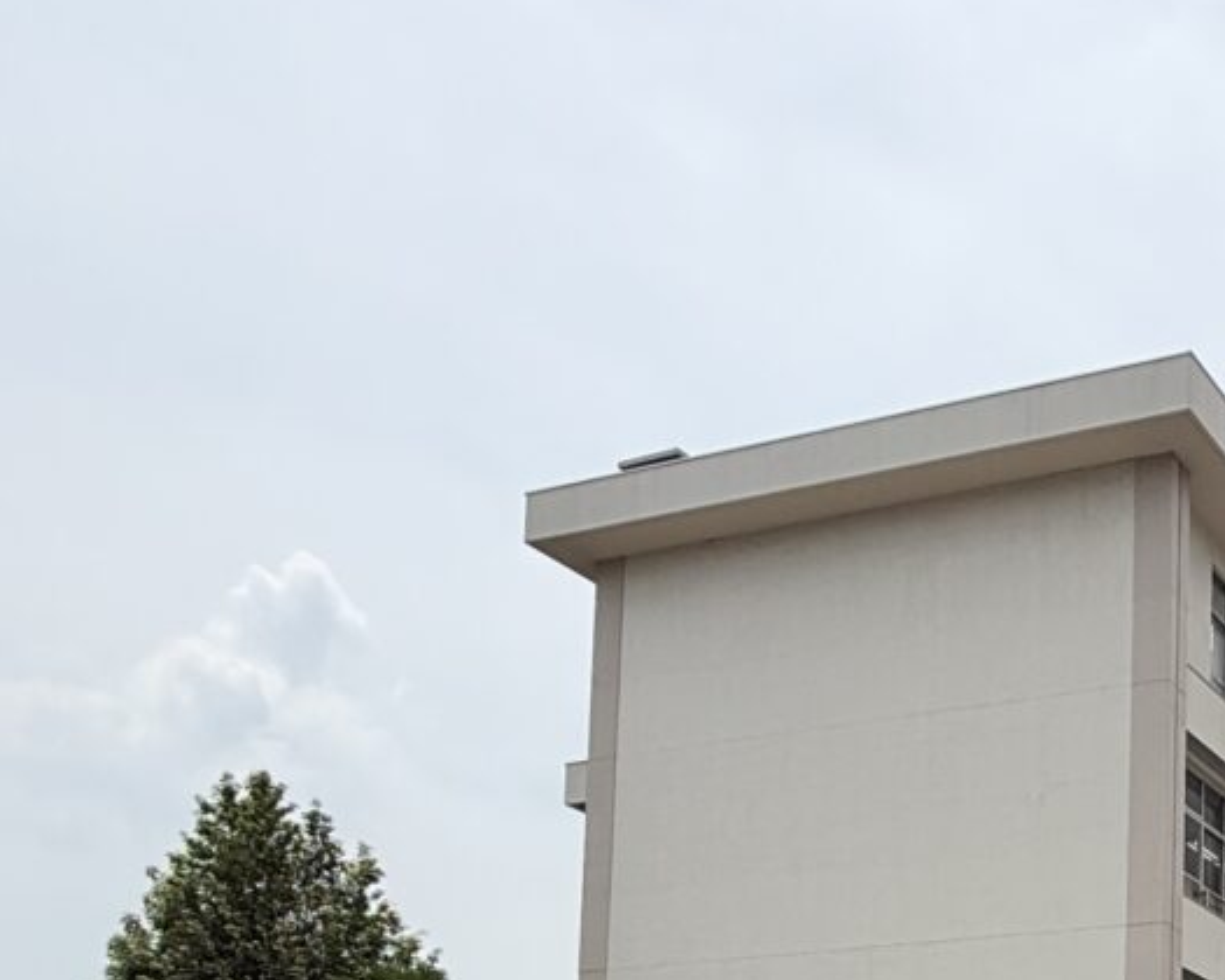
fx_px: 1813
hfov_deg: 33.6
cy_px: 1218
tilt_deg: +5.5
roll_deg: -0.7
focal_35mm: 50
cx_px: 1265
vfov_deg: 26.4
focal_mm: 2.22
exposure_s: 1/1656
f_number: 2.2
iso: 20
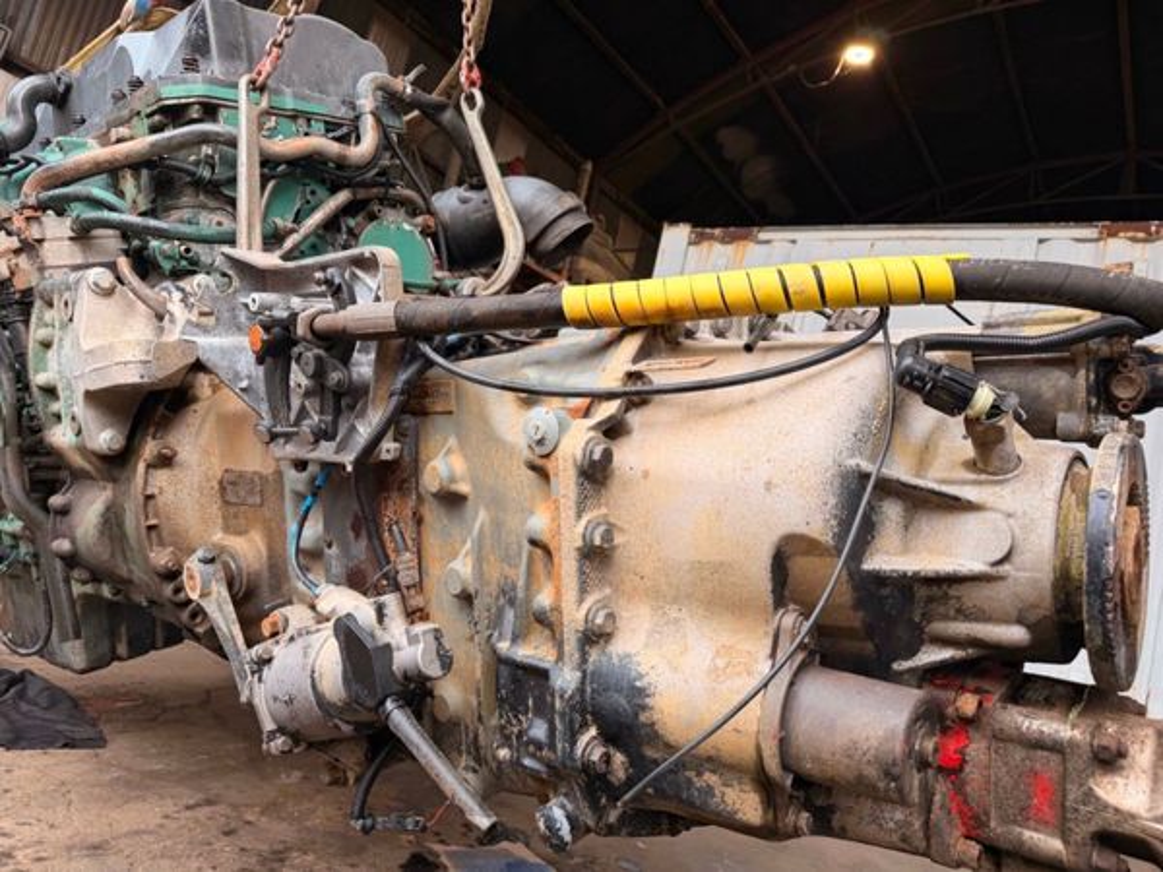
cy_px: 436
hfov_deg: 71.6
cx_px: 582
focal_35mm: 24
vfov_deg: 56.8
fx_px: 806
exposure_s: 1/414
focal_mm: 6.76
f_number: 1.78
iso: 80
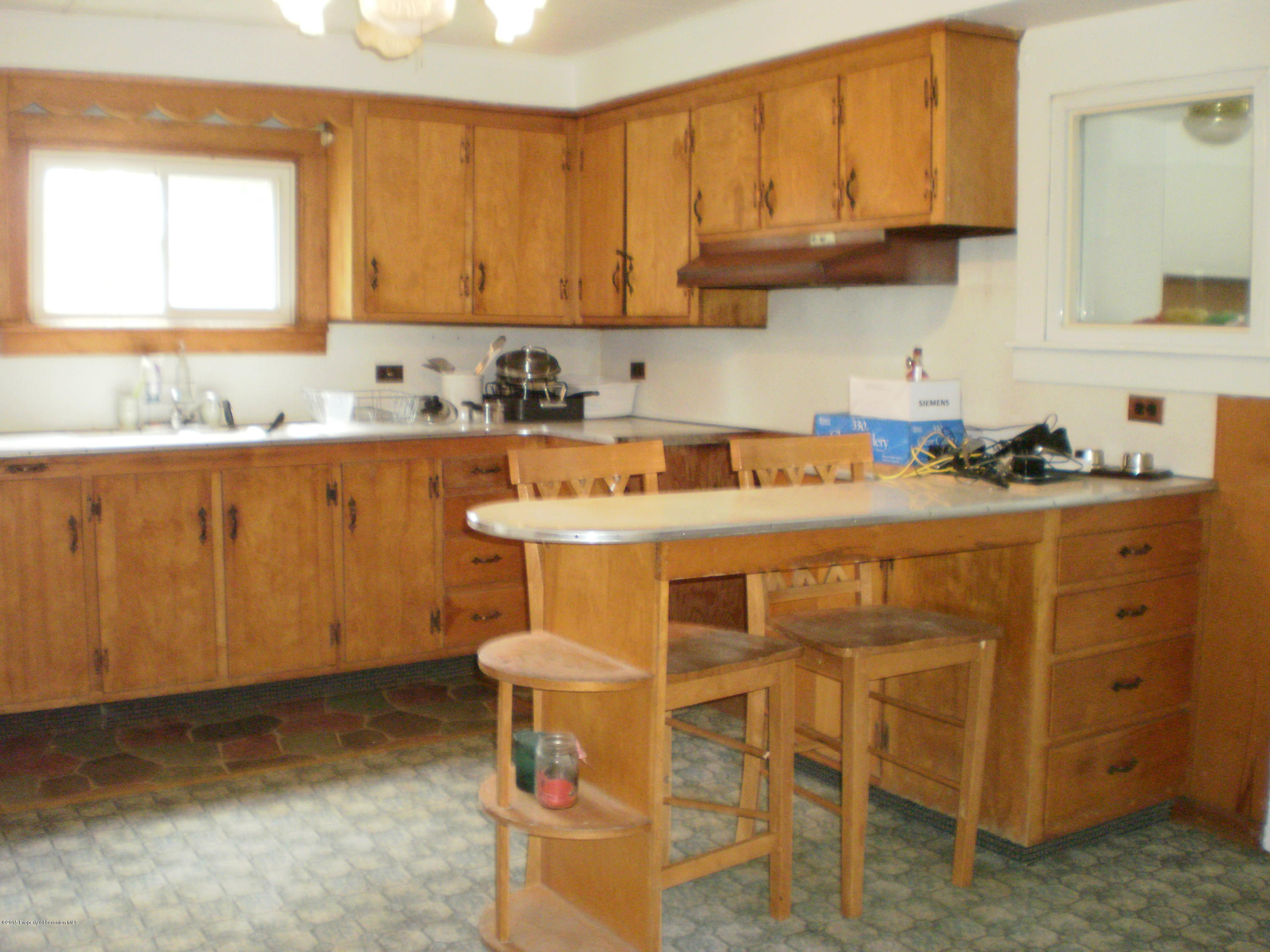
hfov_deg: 51.4
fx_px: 1321
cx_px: 635
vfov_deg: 39.7
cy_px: 476
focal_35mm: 36
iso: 320
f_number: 3.1
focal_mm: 6.3
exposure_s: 1/30
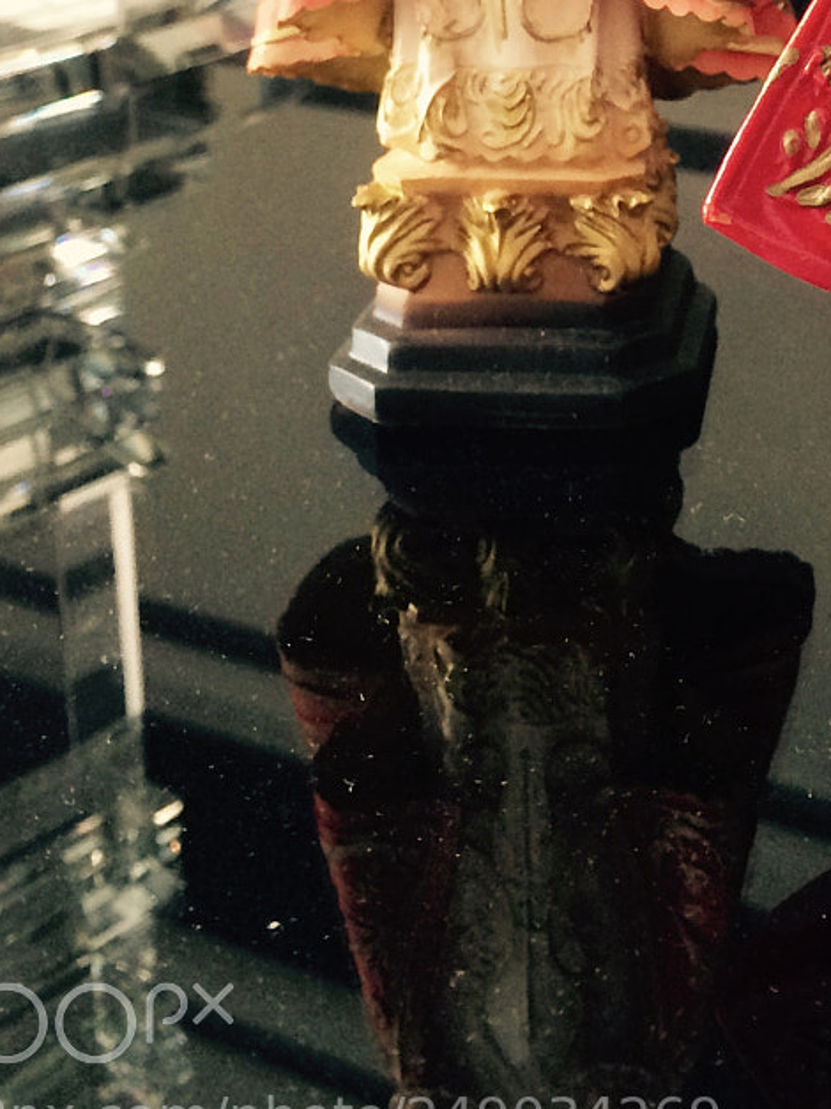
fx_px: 2369
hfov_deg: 19.3
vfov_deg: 24.3
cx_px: 856
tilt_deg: -10.8
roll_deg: +0.3
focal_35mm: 74
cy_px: -159
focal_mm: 4.15
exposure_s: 1/30
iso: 64
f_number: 2.2
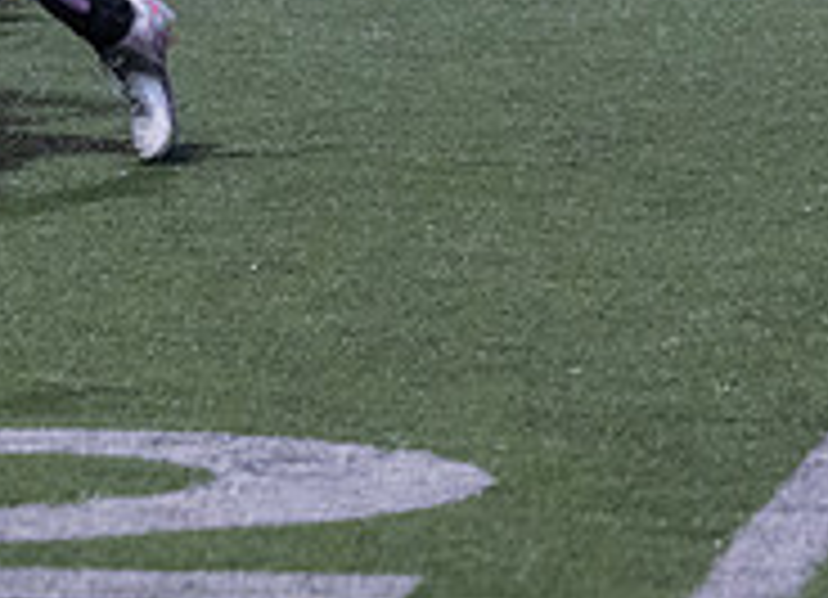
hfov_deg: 4.1
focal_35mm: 483
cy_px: -226
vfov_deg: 3.0
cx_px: -467
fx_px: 11404
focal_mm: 81
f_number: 2.8
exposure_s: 1/1000
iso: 3200
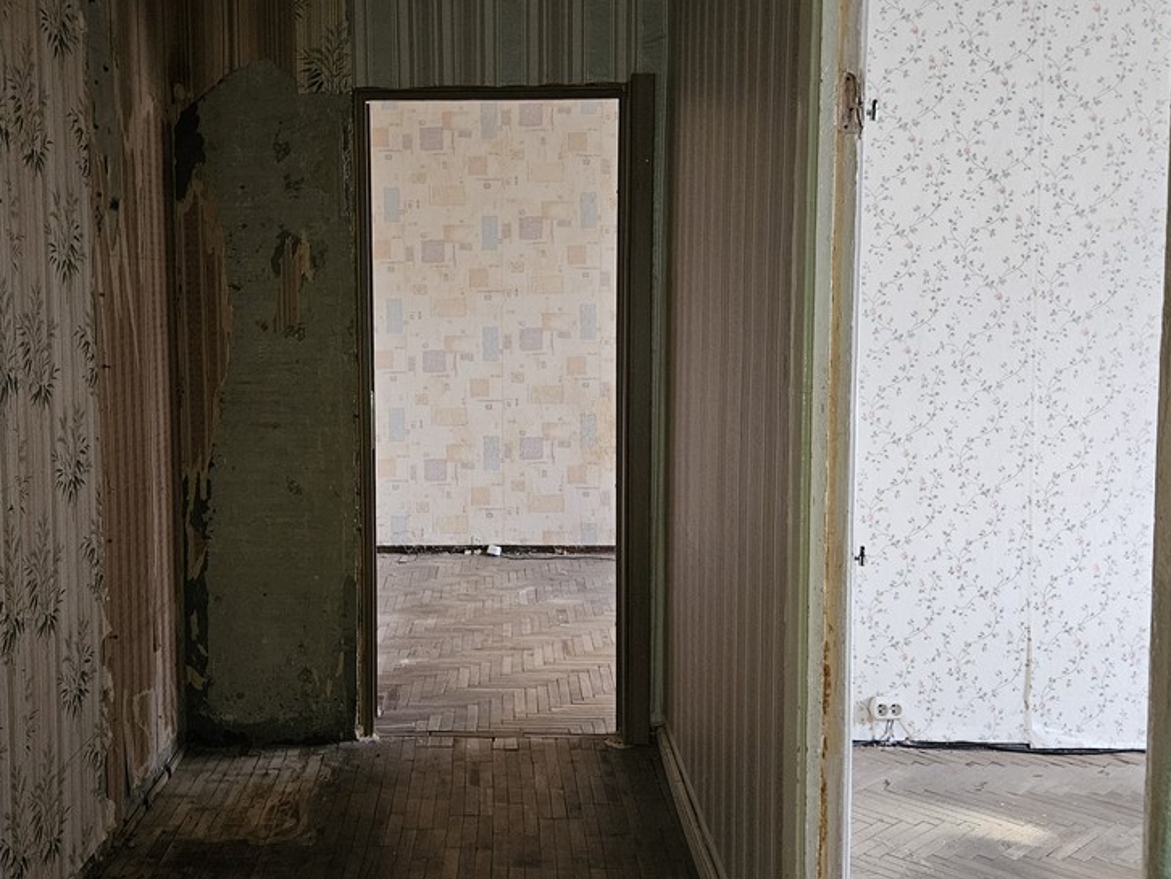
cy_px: 415
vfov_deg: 37.7
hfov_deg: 48.7
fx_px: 1286
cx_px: 468
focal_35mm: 38
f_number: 1.8
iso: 640
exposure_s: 1/25
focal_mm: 5.4
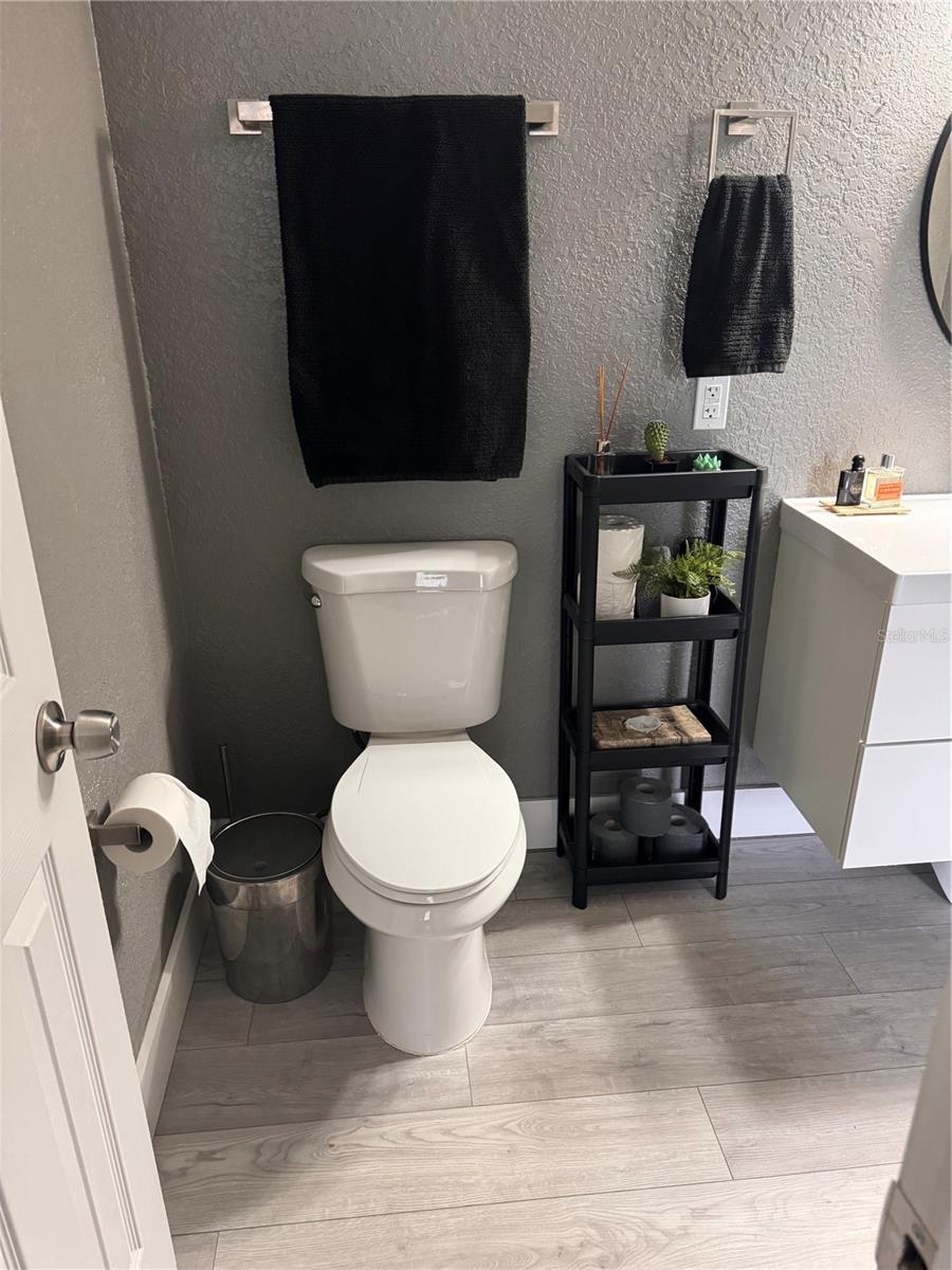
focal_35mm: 24
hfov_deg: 56.8
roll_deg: +0.1
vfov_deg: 71.6
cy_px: 635
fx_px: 880
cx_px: 476
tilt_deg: -23.7
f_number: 1.78
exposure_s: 1/60
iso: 500
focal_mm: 6.76
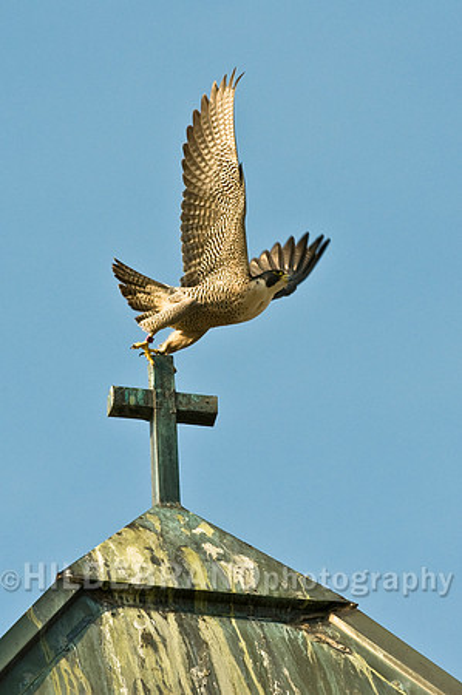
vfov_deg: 5.7
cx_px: 231
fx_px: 6946
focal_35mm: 360
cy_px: 348
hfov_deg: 3.8
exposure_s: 1/1250
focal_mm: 360
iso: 560
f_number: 8
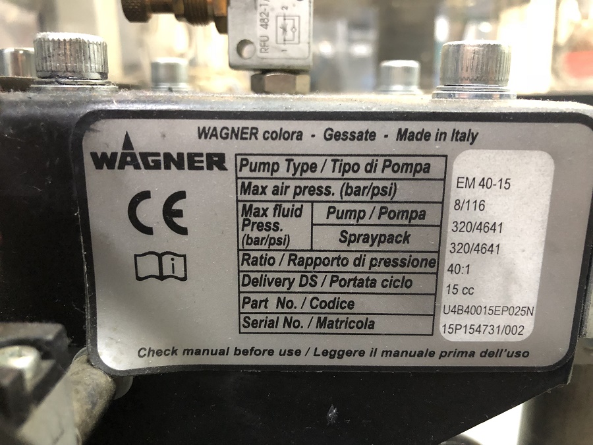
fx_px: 480
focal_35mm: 28
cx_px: 296
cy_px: 222
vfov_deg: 49.7
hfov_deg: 63.4
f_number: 1.8
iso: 100
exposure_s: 1/6
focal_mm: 4
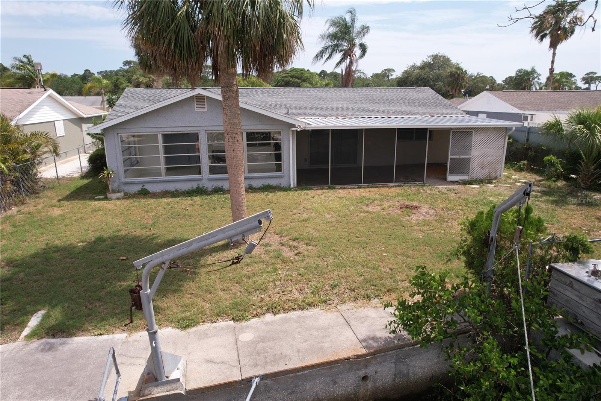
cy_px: 200
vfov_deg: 57.2
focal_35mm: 22
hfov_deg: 78.6
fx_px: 367
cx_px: 300
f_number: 2.8
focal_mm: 8.38
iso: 110
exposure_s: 1/2000
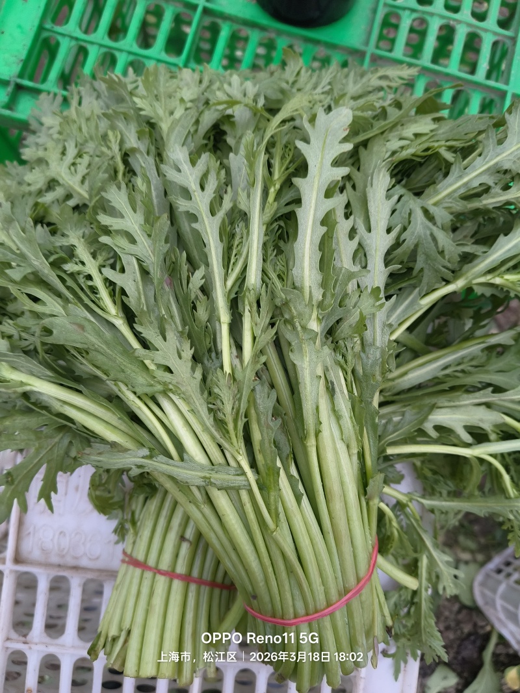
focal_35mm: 26
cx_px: 260
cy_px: 346
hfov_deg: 53.1
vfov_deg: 67.3
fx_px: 521
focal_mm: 4.84
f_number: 1.8
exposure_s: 1/25
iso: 640
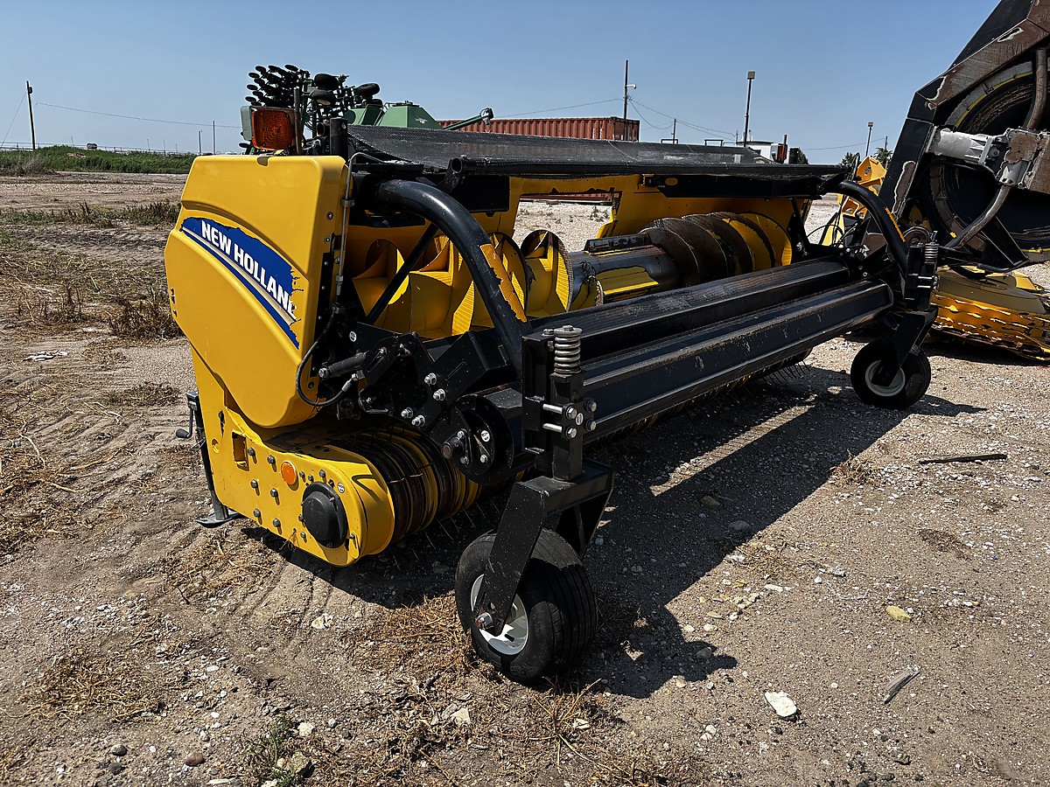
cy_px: 394
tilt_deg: -13.5
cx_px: 525
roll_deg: -2.3
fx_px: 789
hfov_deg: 67.3
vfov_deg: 53.1
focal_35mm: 26
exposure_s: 1/3021
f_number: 1.6
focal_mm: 5.96
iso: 50
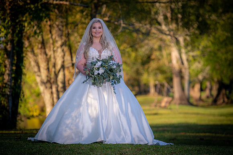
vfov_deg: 8.1
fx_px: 1100
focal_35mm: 170
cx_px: 116
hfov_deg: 12.1
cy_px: 78
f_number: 3.5
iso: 80
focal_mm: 170
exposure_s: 1/250
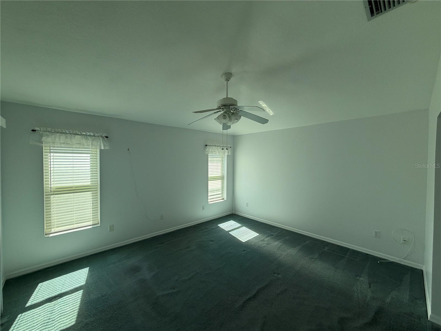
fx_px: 178
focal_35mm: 14
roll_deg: -0.1
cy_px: 166
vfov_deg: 85.7
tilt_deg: -1.9
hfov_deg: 102.1
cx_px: 220
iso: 80
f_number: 2.2
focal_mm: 2.22
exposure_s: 1/121
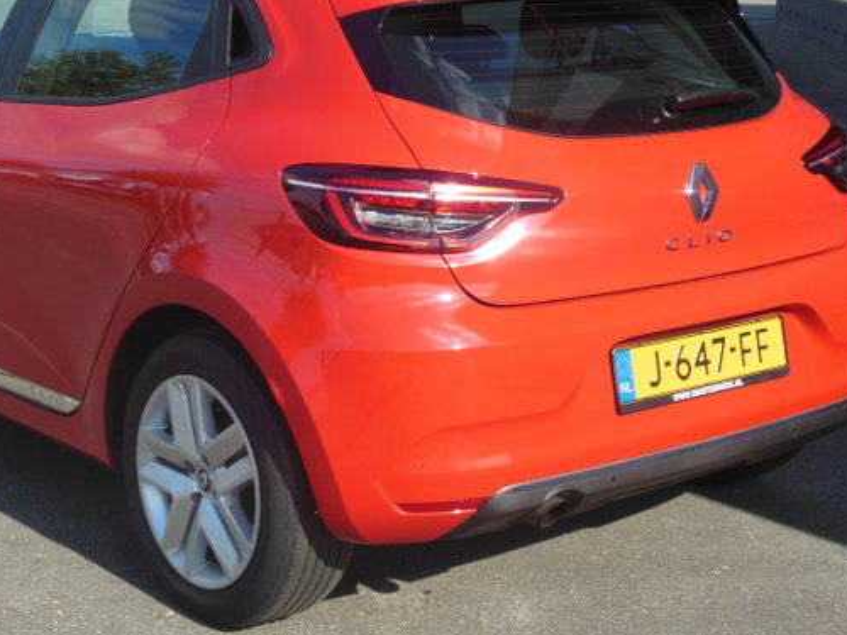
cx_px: 308
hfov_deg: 25.6
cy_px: 235
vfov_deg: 19.3
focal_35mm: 76
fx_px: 1860
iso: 125
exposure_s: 1/640
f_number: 4
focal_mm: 8.9
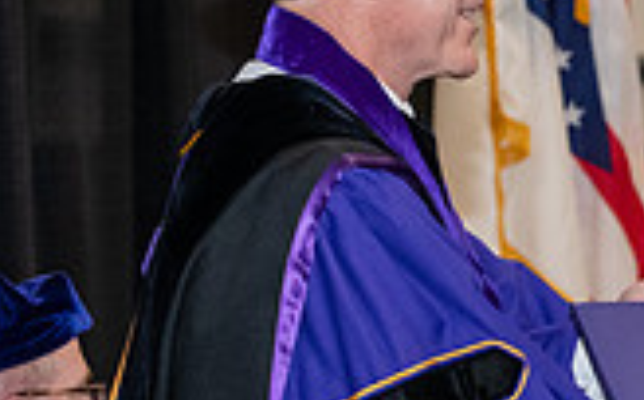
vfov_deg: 5.2
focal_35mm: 253
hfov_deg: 8.3
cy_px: 159
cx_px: 664
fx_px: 4434
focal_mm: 70
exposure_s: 1/200
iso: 2500
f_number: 5.6
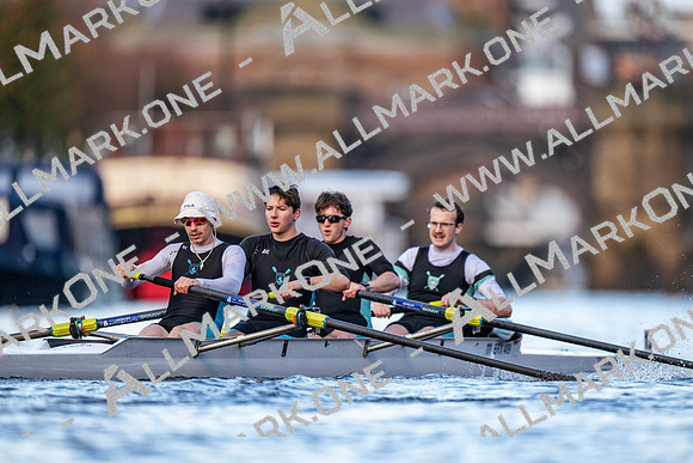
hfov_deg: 3.4
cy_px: 232
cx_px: 346
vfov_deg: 2.3
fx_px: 11552
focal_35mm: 600
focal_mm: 600
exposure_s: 1/2500
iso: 1400
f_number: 4
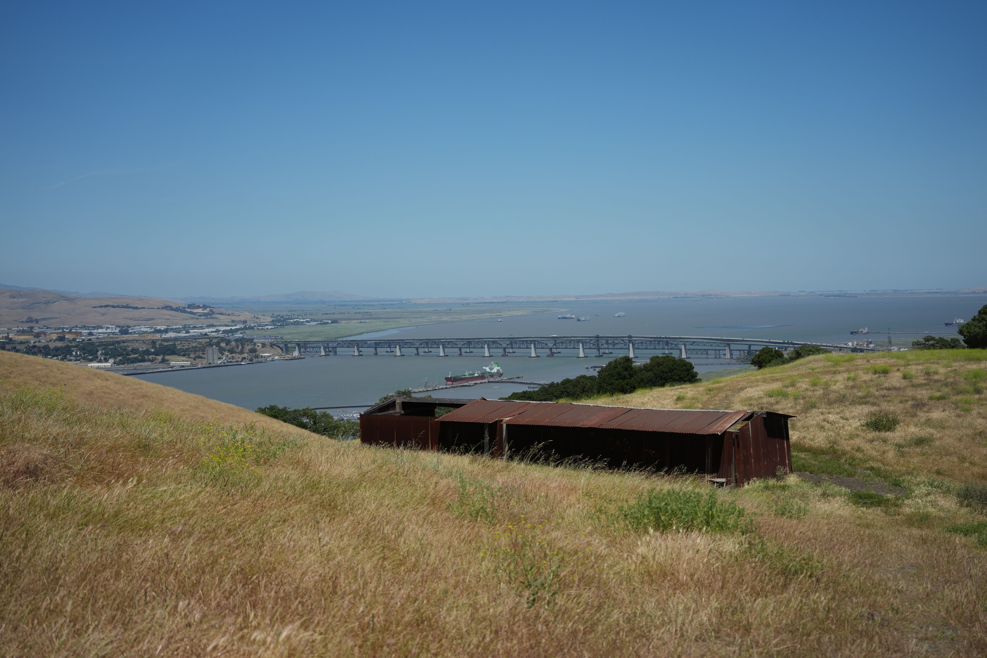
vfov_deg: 27.0
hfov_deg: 39.6
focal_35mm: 50
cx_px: 494
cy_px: 329
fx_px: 1371
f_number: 4.5
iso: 250
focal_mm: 50
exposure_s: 1/3200
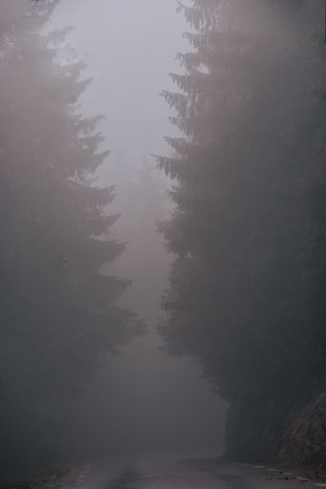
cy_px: 244
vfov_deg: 14.9
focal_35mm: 138
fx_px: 1876
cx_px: 163
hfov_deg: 9.9
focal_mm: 92
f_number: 5
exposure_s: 1/200
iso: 200
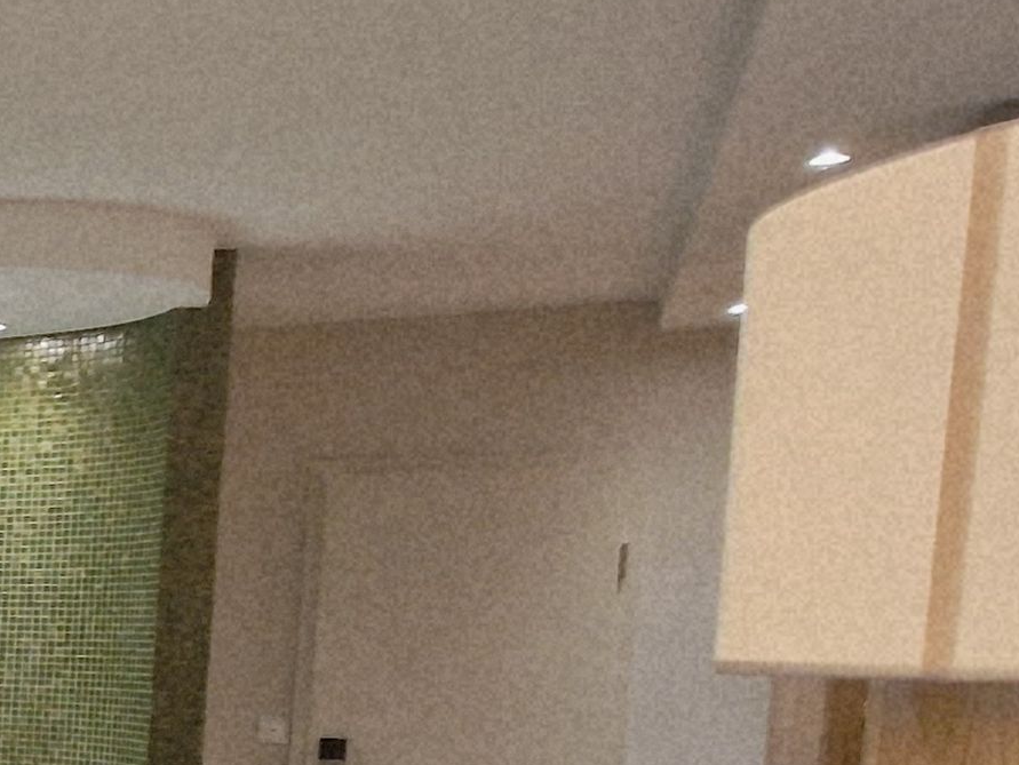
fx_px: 1649
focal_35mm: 56
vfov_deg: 25.0
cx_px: -807
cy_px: 754
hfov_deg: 21.8
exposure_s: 1/50
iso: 160
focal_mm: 2.2
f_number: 2.2
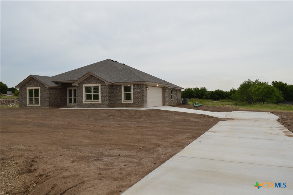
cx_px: 146
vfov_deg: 43.5
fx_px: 244
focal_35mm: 30
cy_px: 98
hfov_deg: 62.0
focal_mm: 20
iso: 100
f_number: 9
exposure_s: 1/200
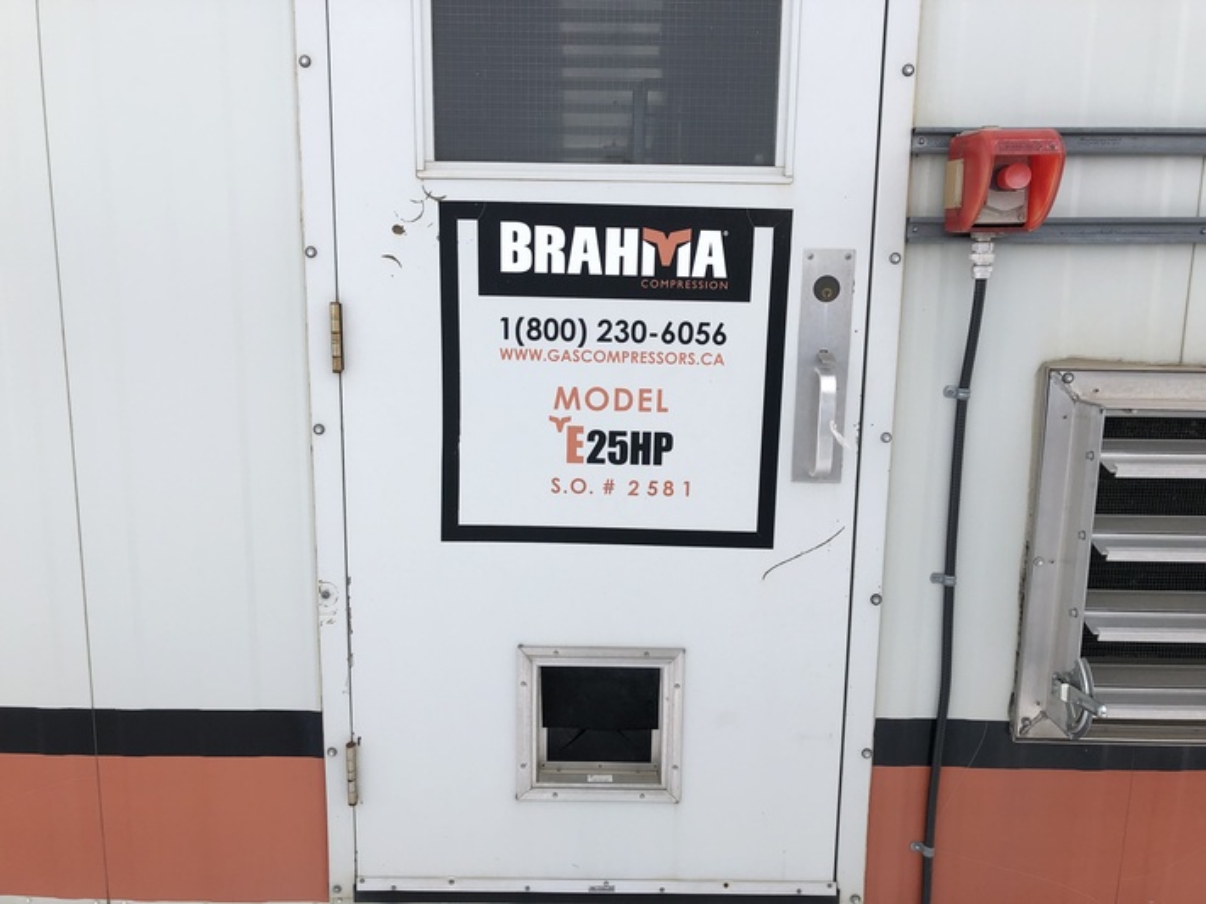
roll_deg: -0.8
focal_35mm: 28
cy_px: 452
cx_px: 603
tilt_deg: -15.1
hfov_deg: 63.5
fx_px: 975
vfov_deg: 49.7
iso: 20
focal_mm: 3.99
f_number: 1.8
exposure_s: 1/2703
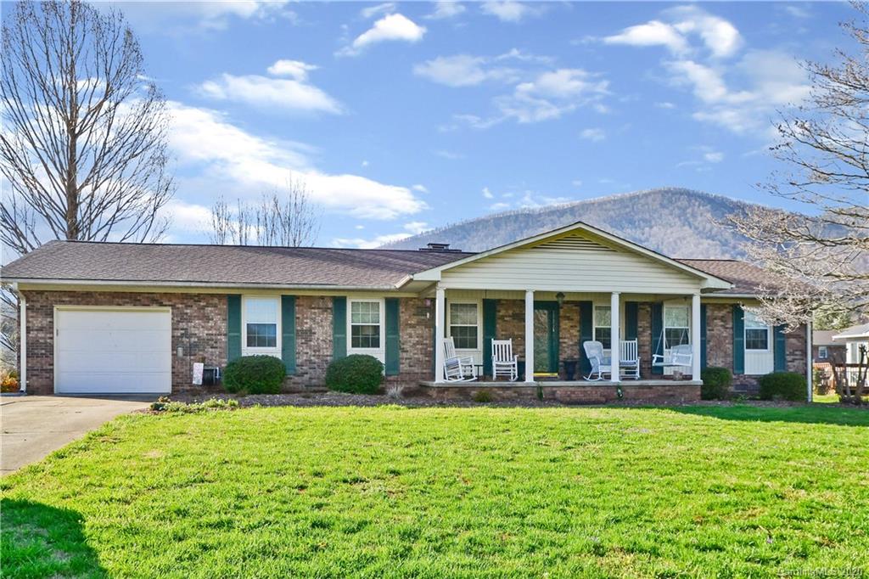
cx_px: 434
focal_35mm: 30
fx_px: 724
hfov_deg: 61.9
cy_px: 290
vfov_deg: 43.6
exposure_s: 1/500
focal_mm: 20
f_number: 11
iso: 360
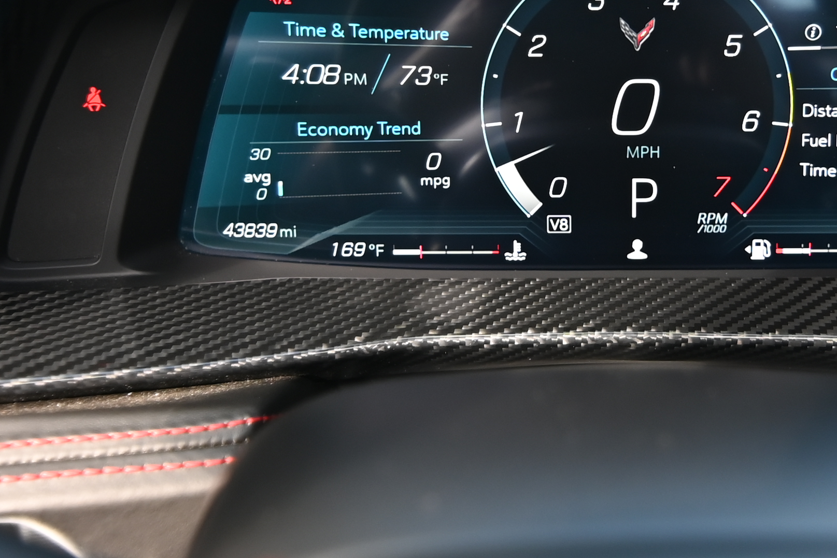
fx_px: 907
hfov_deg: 47.9
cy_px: 126
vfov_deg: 33.4
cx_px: 617
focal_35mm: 39
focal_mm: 11
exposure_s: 1/320
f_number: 2.8
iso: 320
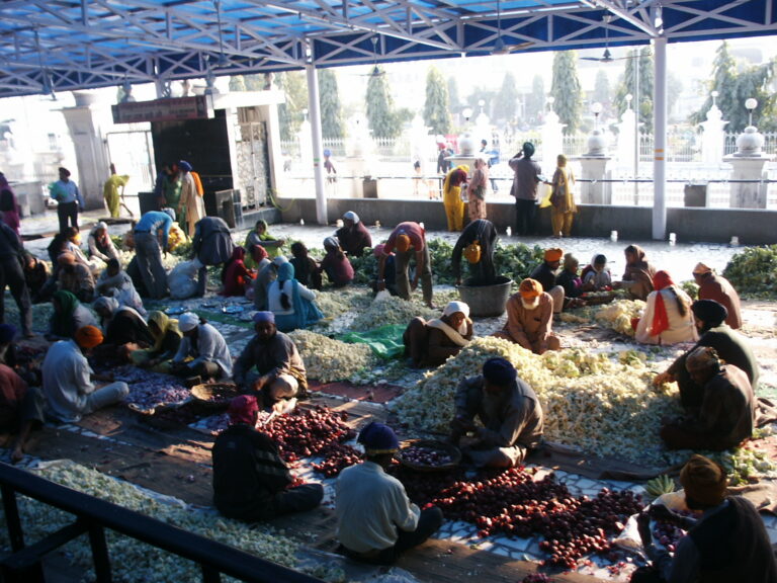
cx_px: 388
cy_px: 292
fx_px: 786
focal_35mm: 35
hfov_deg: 52.6
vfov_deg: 40.7
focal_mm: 7.18
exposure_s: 1/45
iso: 64
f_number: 3
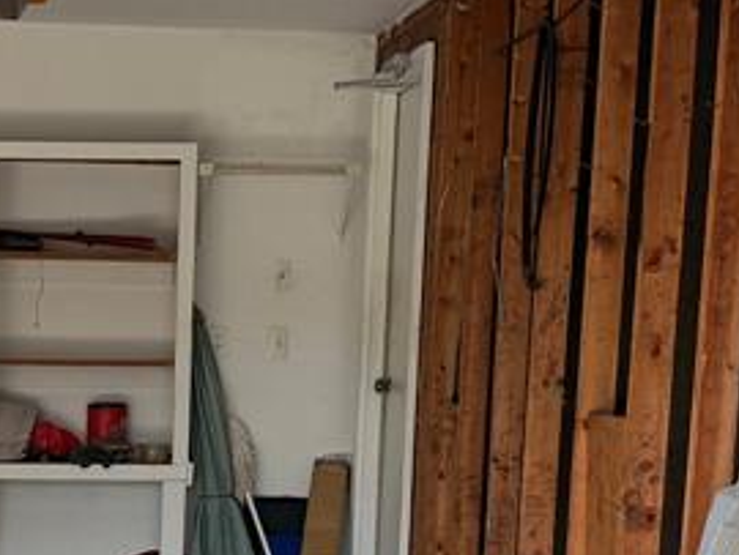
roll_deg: -1.2
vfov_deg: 15.9
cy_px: 585
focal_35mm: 91
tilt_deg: -7.0
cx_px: 22
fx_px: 1944
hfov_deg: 20.9
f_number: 1.78
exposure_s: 1/1230
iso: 100
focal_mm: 6.76
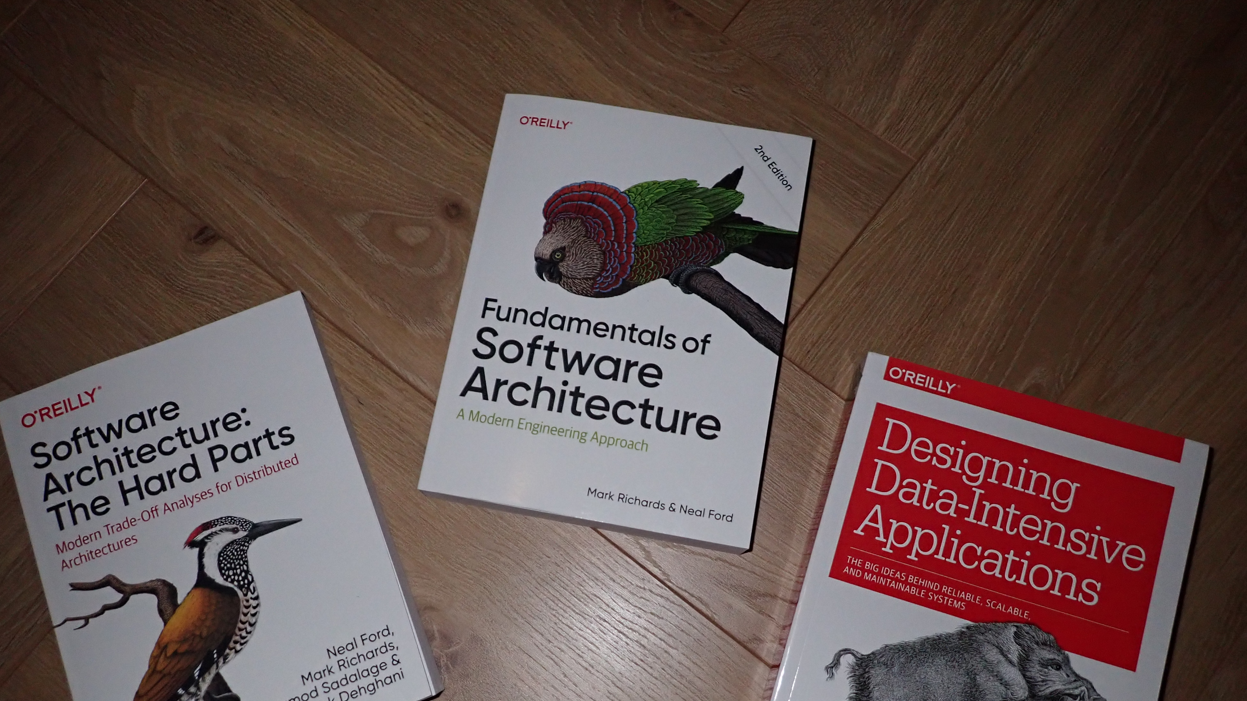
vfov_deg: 41.1
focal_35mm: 28
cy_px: 452
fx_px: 926
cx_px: 610
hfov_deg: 67.9
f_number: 5.6
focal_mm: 4.5
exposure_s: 1/250
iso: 400
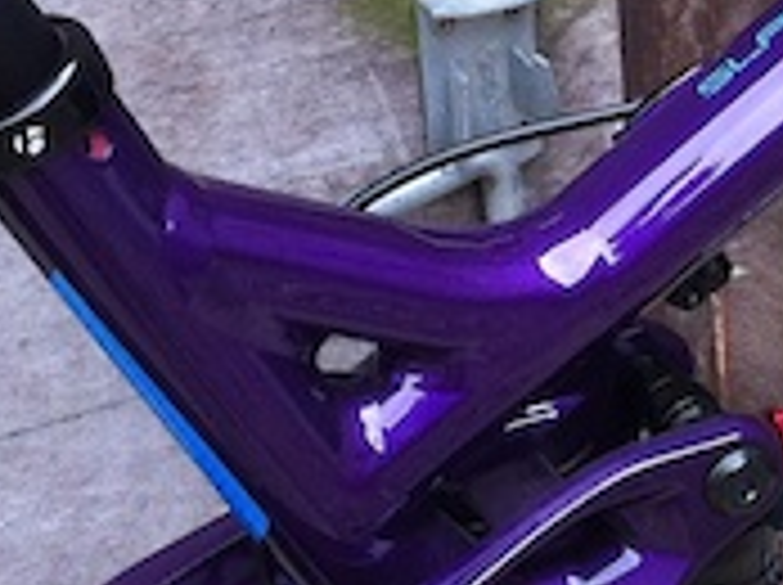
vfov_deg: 9.2
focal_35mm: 161
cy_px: 351
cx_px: 1130
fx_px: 3637
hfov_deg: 11.8
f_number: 2.8
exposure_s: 1/120
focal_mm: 3.85
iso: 125
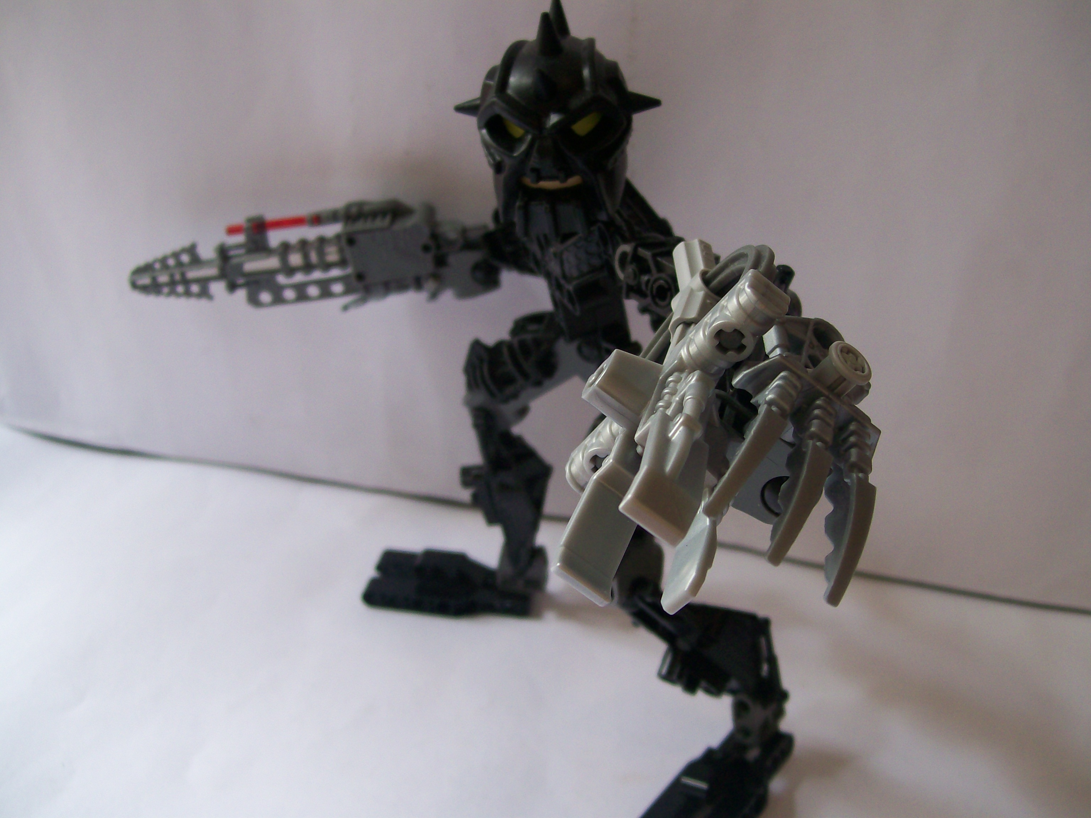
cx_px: 546
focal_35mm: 36
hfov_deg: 51.4
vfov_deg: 39.7
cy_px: 409
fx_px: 1135
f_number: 2.7
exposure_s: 1/67.6
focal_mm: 6
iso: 80
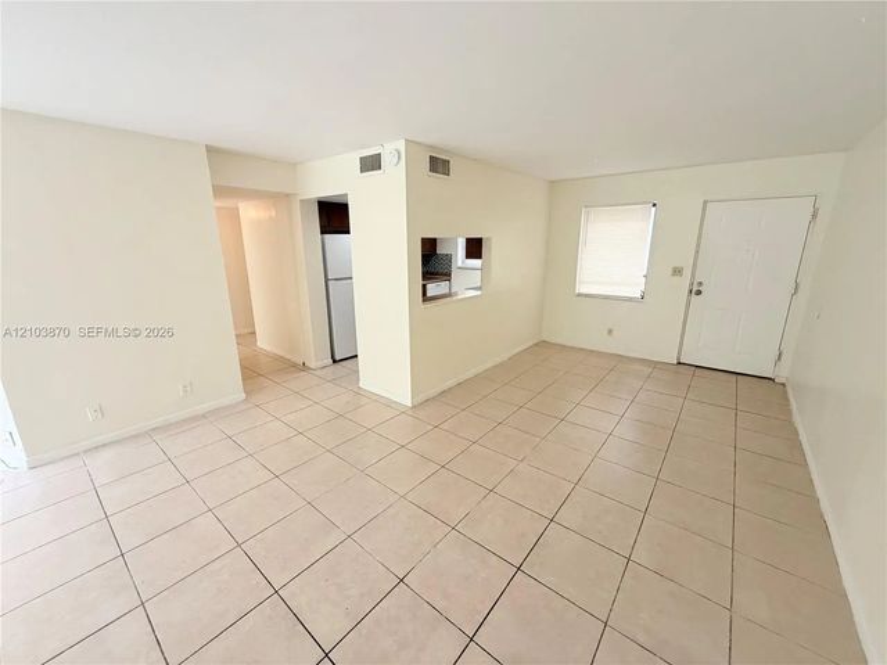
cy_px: 332
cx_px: 444
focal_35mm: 14
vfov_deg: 85.7
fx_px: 359
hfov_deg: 102.1
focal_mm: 2.22
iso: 250
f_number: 2.2
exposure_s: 1/121
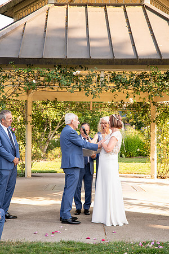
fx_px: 493
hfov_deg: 19.5
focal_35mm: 70
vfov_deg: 28.8
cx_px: 84
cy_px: 127
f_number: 5.6
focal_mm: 70
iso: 640
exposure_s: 1/400
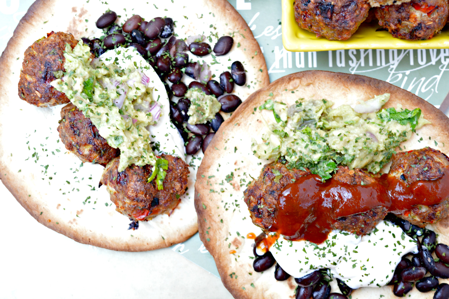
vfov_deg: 16.5
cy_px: 150
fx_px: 1028
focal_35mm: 82
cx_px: 224
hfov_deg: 24.6
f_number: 5.6
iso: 400
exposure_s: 1/13
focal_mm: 55
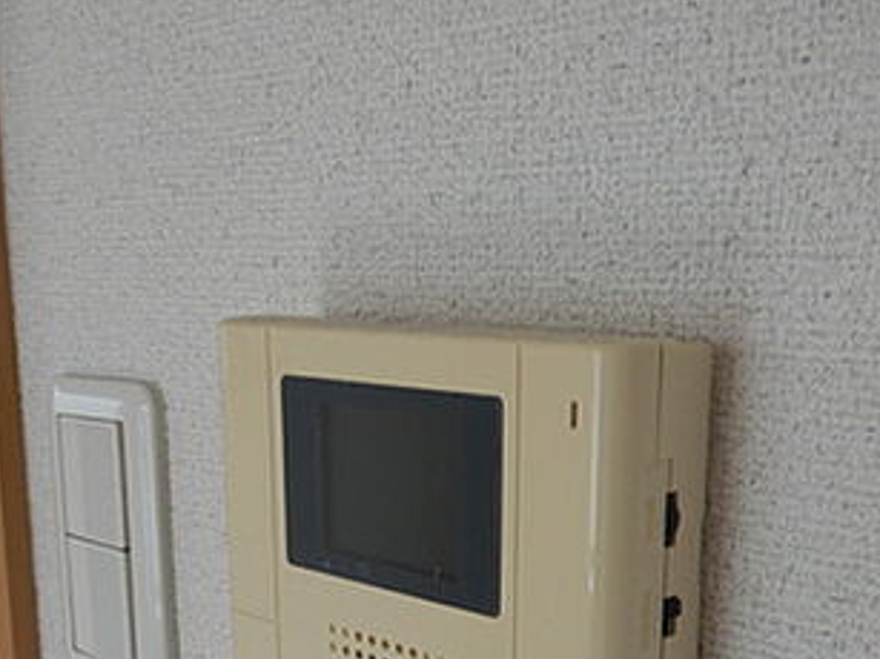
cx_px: 376
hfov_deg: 38.1
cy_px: 573
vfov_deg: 28.2
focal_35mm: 50
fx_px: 1271
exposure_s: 1/40
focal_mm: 4.3
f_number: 2.8
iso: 125
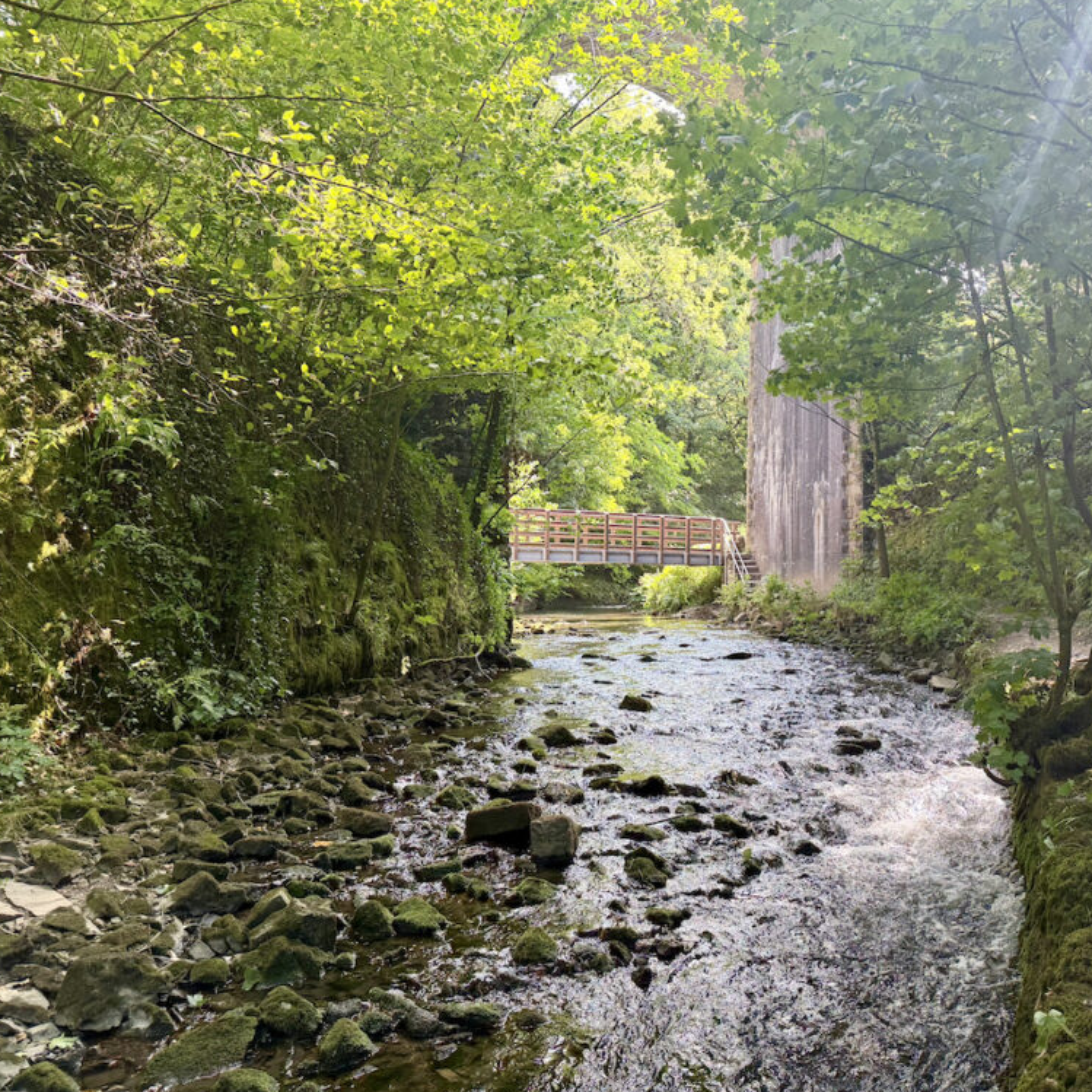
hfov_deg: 55.1
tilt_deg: +2.2
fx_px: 1035
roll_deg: -0.4
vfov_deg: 55.6
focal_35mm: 29
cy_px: 551
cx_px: 668
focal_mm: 6.76
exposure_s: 1/167
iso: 100
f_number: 1.78
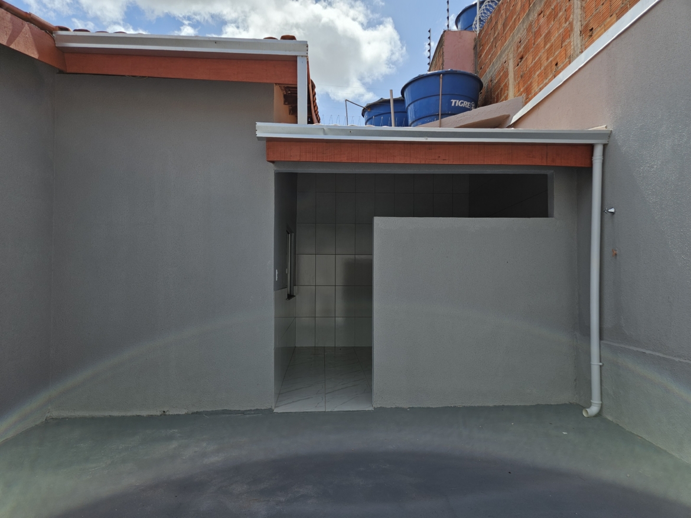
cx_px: 346
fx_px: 459
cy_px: 259
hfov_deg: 73.9
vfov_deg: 58.9
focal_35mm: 23
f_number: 1.8
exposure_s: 1/1742
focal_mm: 5.4
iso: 25
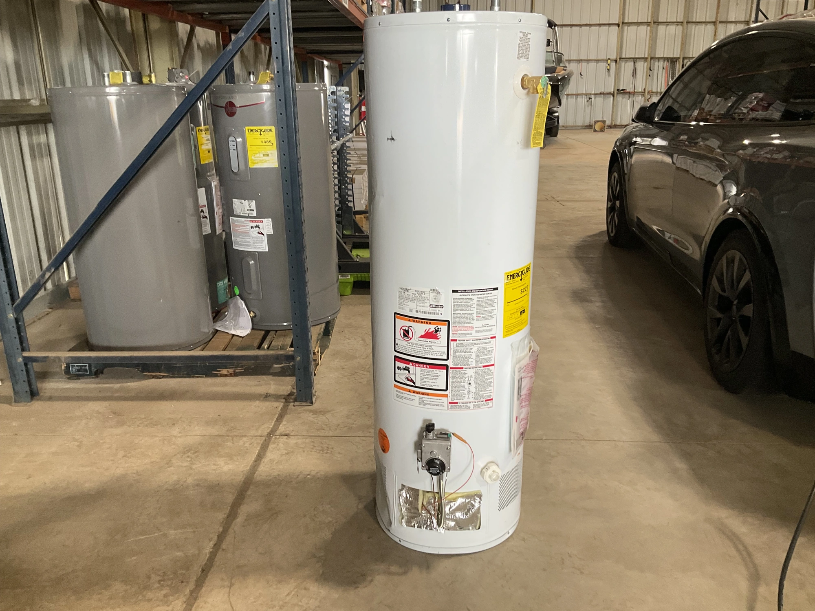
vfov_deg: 48.2
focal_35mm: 29
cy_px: 306
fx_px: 683
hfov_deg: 61.7
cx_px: 408
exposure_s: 1/60
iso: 64
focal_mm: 3
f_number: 1.8
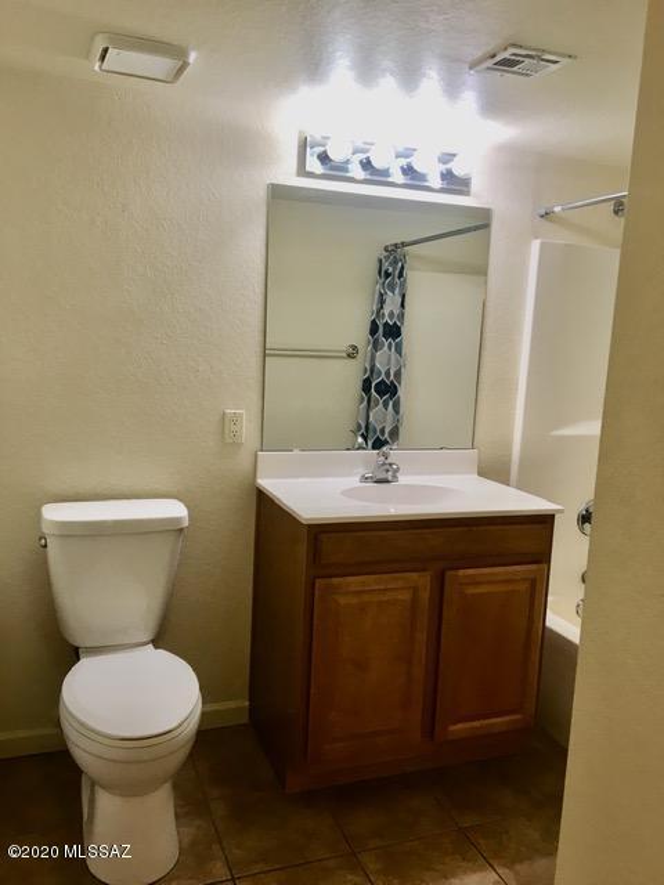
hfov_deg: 48.2
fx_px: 742
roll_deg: -4.0
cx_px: 332
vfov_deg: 61.7
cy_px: 442
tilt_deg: -8.5
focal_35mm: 29
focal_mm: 4.15
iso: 32
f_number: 2.2
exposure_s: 1/40
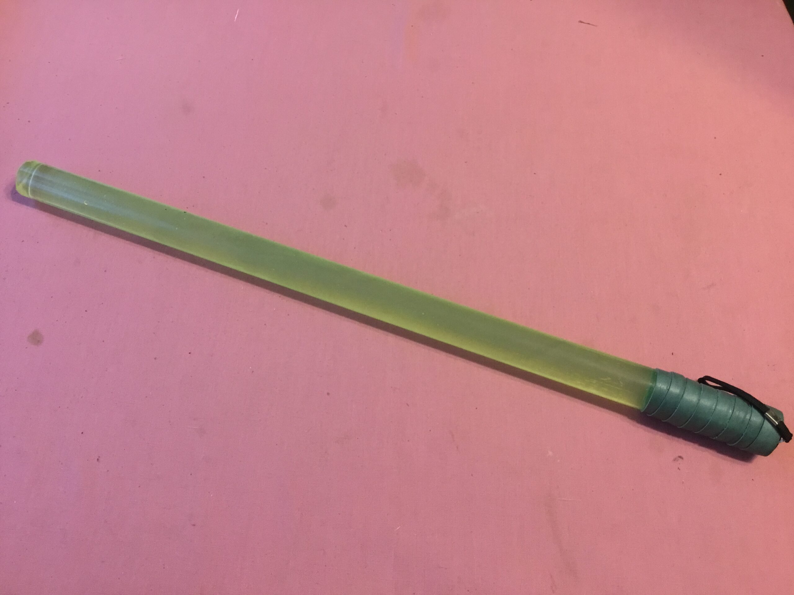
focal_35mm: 31
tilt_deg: -61.9
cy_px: 298
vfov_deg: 45.4
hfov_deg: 58.4
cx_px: 397
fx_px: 711
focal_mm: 3.3
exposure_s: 1/30
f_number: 2.4
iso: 100
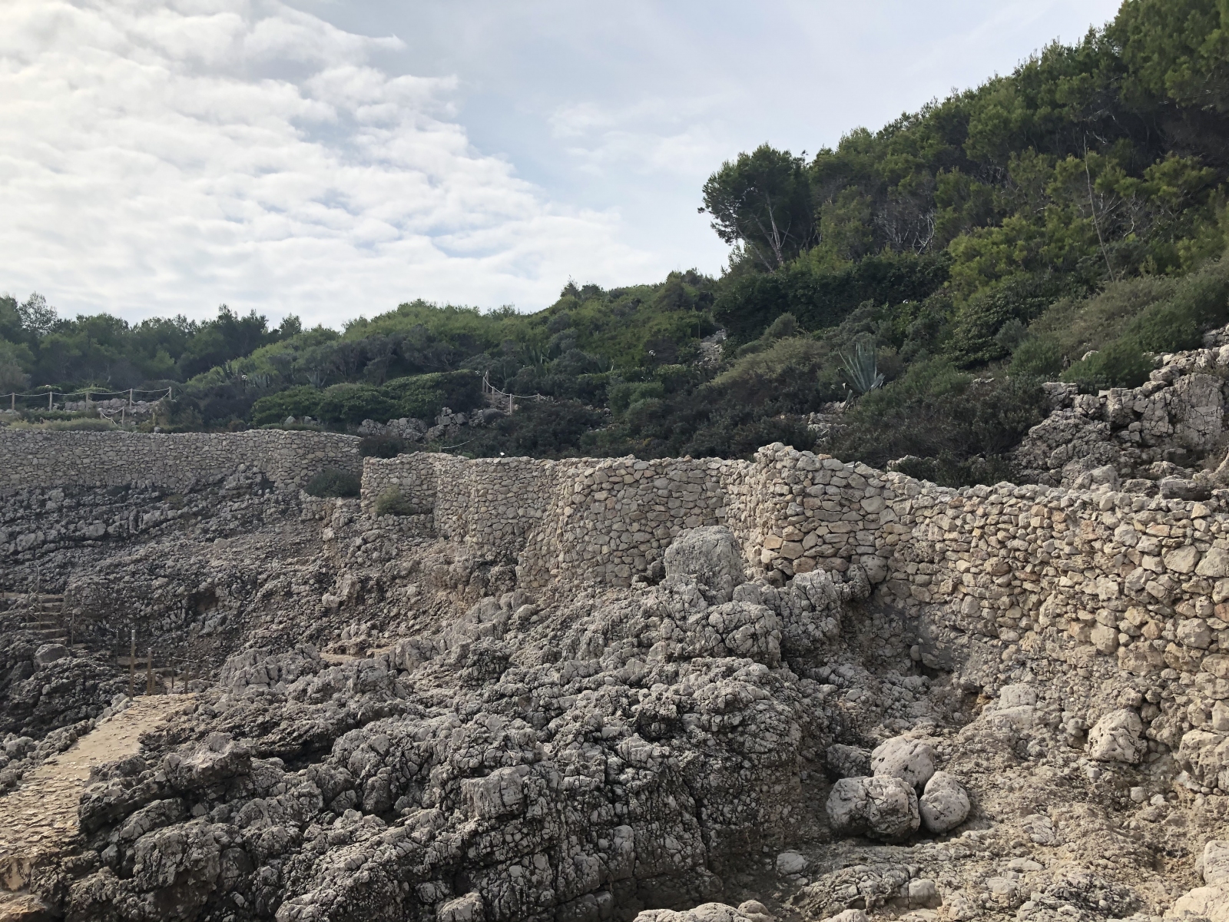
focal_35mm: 28
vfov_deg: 49.7
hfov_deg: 63.4
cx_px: 614
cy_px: 461
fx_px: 994
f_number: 1.8
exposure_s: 1/4000
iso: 25
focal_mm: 3.99
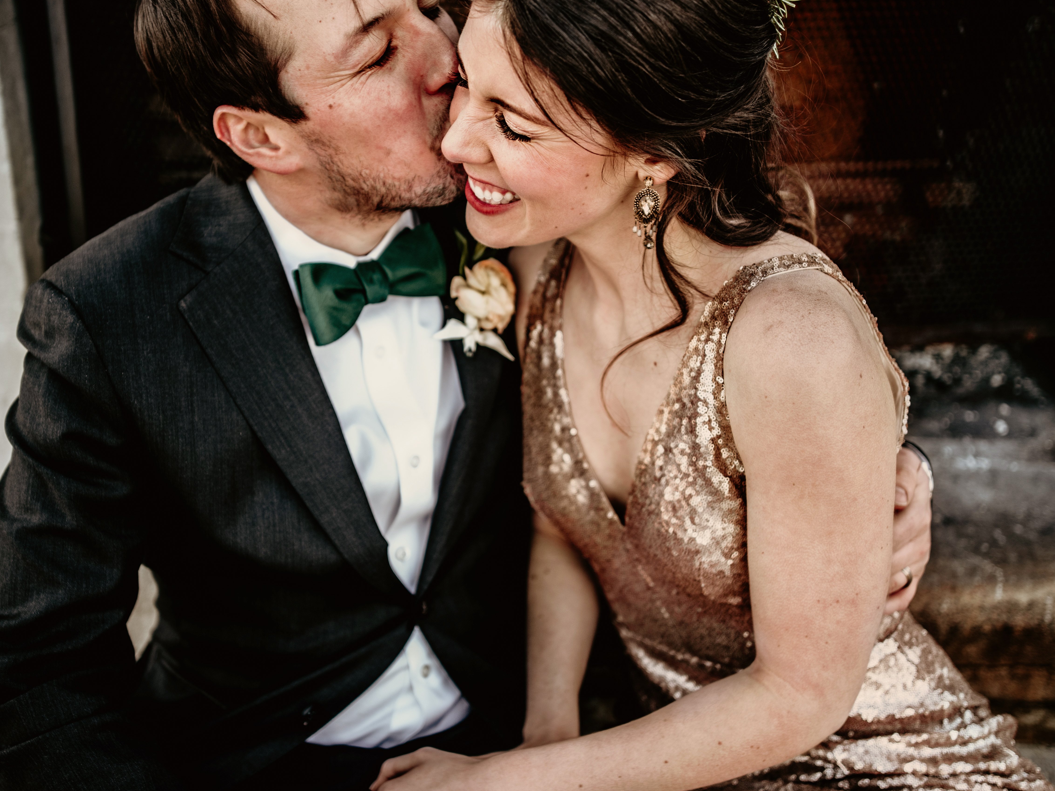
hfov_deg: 42.8
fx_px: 1341
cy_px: 379
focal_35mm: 44
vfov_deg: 32.9
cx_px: 437
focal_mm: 35
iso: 250
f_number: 2
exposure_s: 1/200
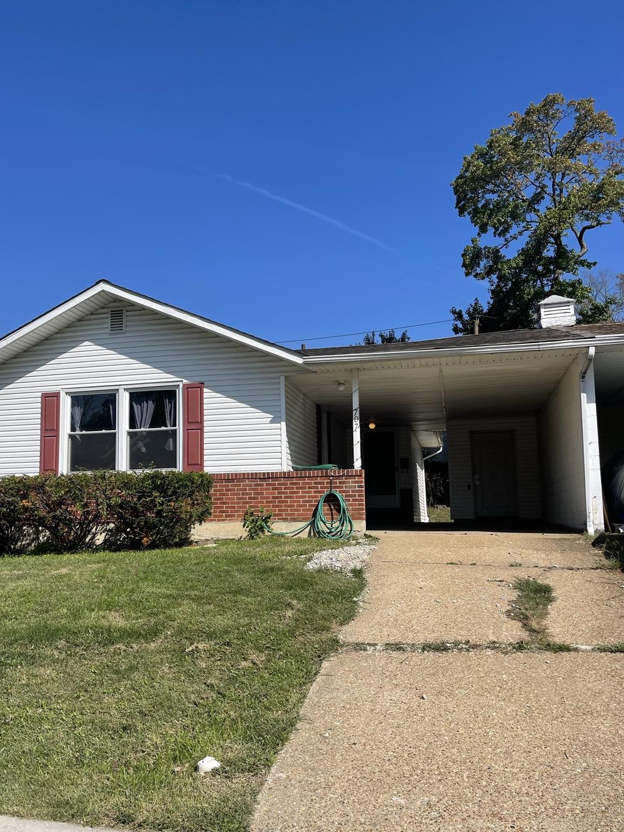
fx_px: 721
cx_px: 265
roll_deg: +1.1
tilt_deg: +7.4
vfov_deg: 59.9
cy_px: 438
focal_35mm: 30
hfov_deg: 46.6
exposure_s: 1/4525
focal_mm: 5.1
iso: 32
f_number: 1.6
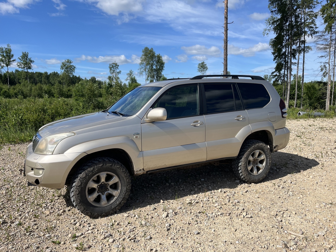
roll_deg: +1.0
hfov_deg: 67.3
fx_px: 252
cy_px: 126
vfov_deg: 53.1
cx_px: 168
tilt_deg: -7.7
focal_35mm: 26
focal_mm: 5.1
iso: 50
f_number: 1.6
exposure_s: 1/3745
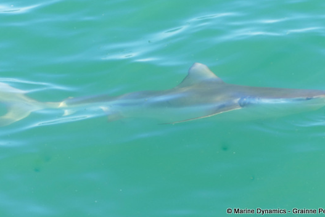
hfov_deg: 20.6
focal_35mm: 99
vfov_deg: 13.8
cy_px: 100
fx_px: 894
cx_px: 173
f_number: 3.8
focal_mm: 31.83
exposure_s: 1/400
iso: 125
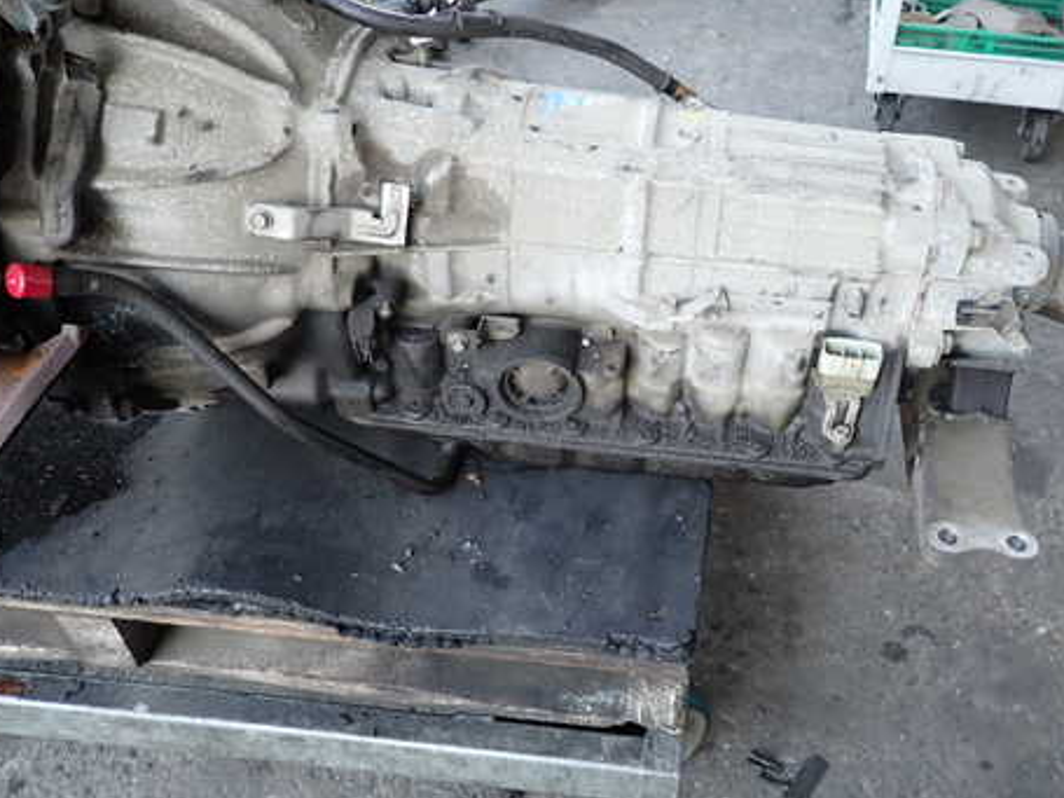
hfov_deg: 54.7
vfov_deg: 42.9
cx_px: 666
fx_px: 1014
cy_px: 407
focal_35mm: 33
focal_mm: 4.5
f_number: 2
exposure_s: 1/125
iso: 160
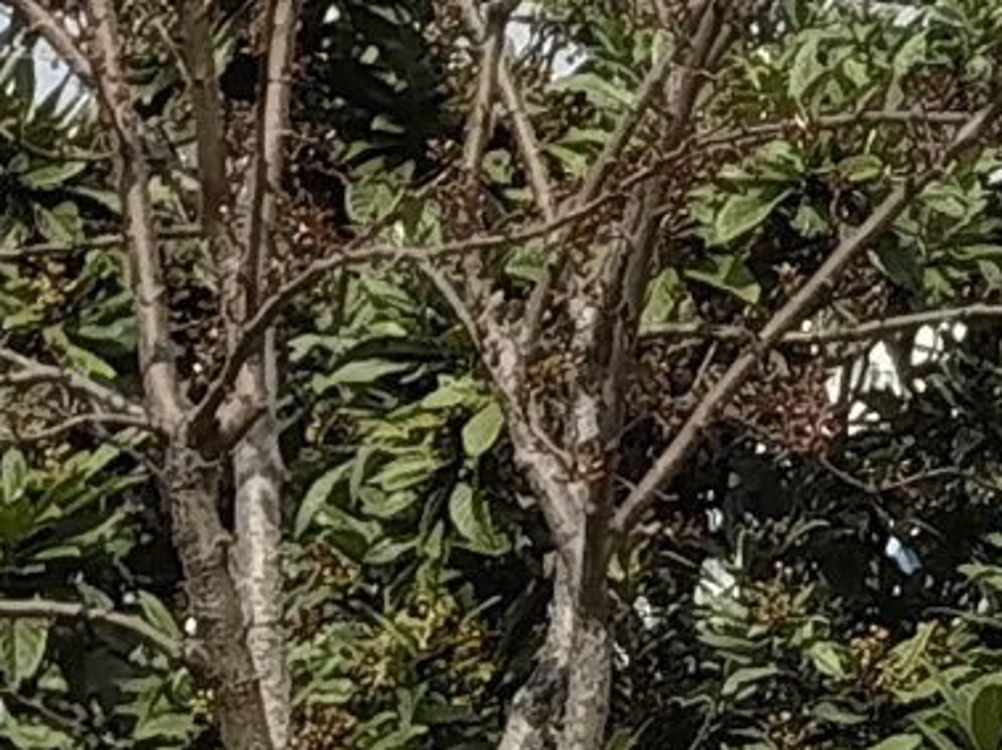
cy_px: 766
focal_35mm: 412
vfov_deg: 3.6
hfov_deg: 4.8
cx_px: 1025
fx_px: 11918
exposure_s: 1/2500
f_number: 1.8
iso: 50
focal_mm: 5.54
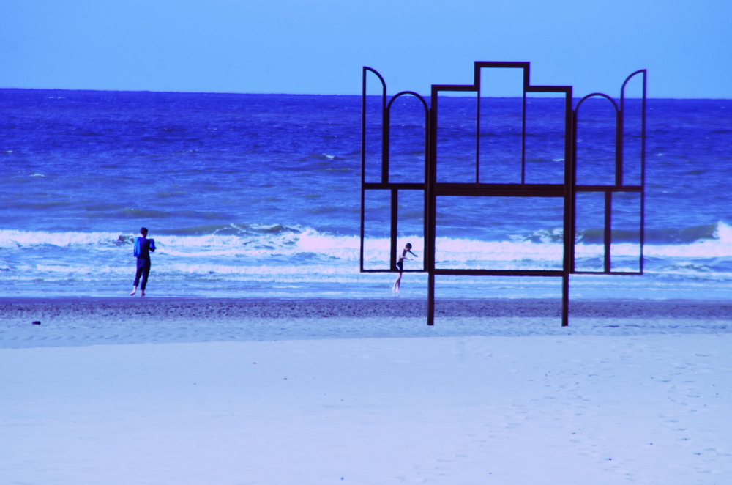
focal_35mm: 315
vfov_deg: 4.3
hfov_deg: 6.6
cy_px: 242
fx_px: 6391
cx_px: 366
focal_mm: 210
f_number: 8
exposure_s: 1/320
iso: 200
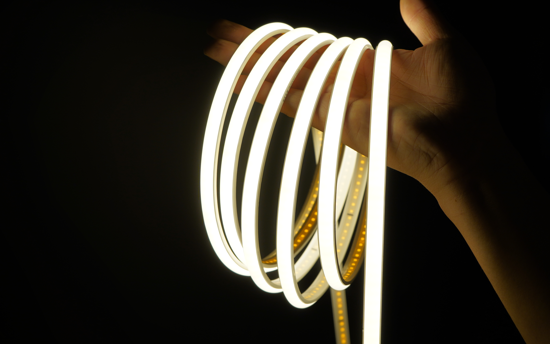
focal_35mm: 57
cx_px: 278
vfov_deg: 22.7
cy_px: 159
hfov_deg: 35.7
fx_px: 854
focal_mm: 43
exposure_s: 1/160
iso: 100
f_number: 6.3
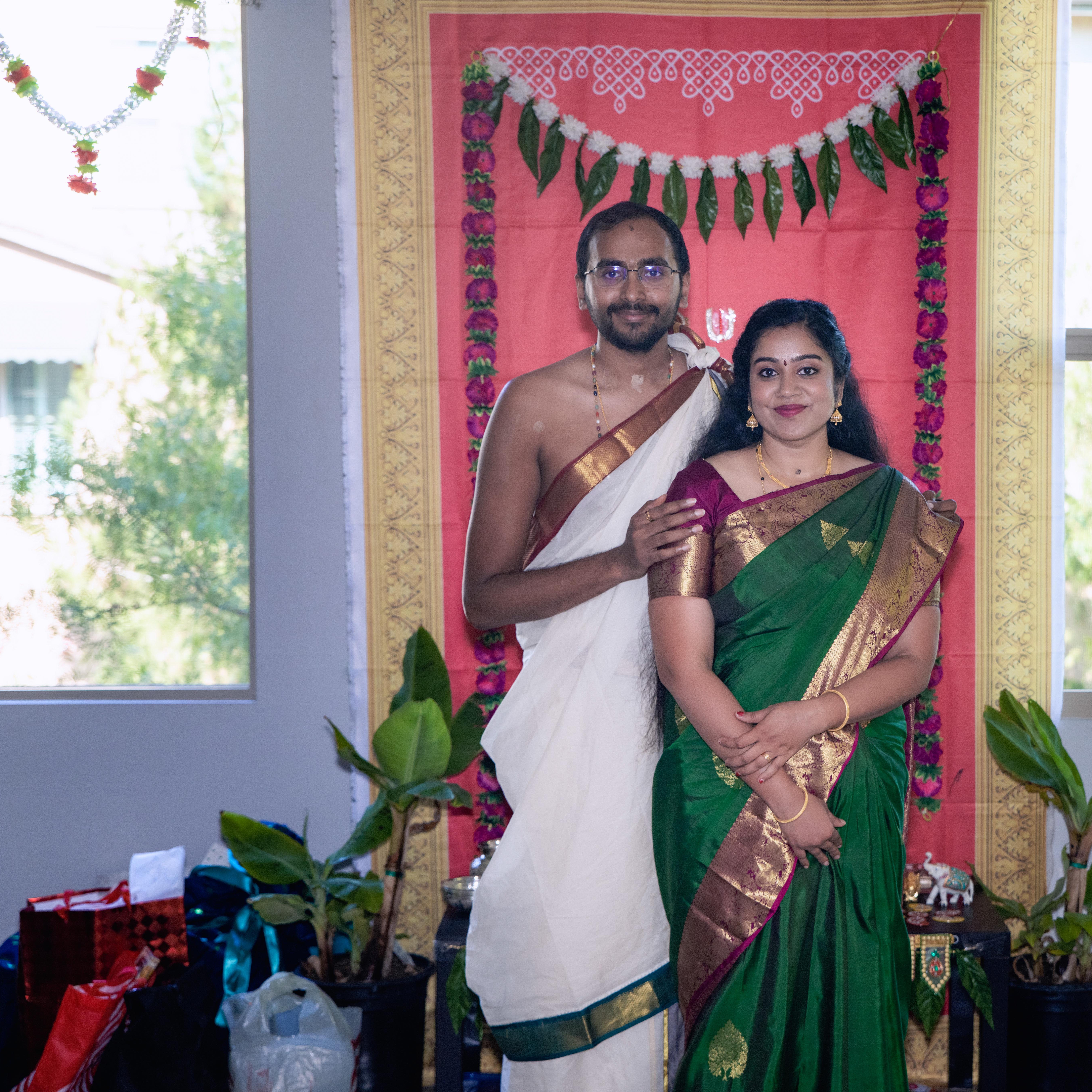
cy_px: 549
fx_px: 2534
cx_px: 827
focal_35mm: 71
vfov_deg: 24.3
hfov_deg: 24.0
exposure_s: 1/250
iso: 320
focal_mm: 55
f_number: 4
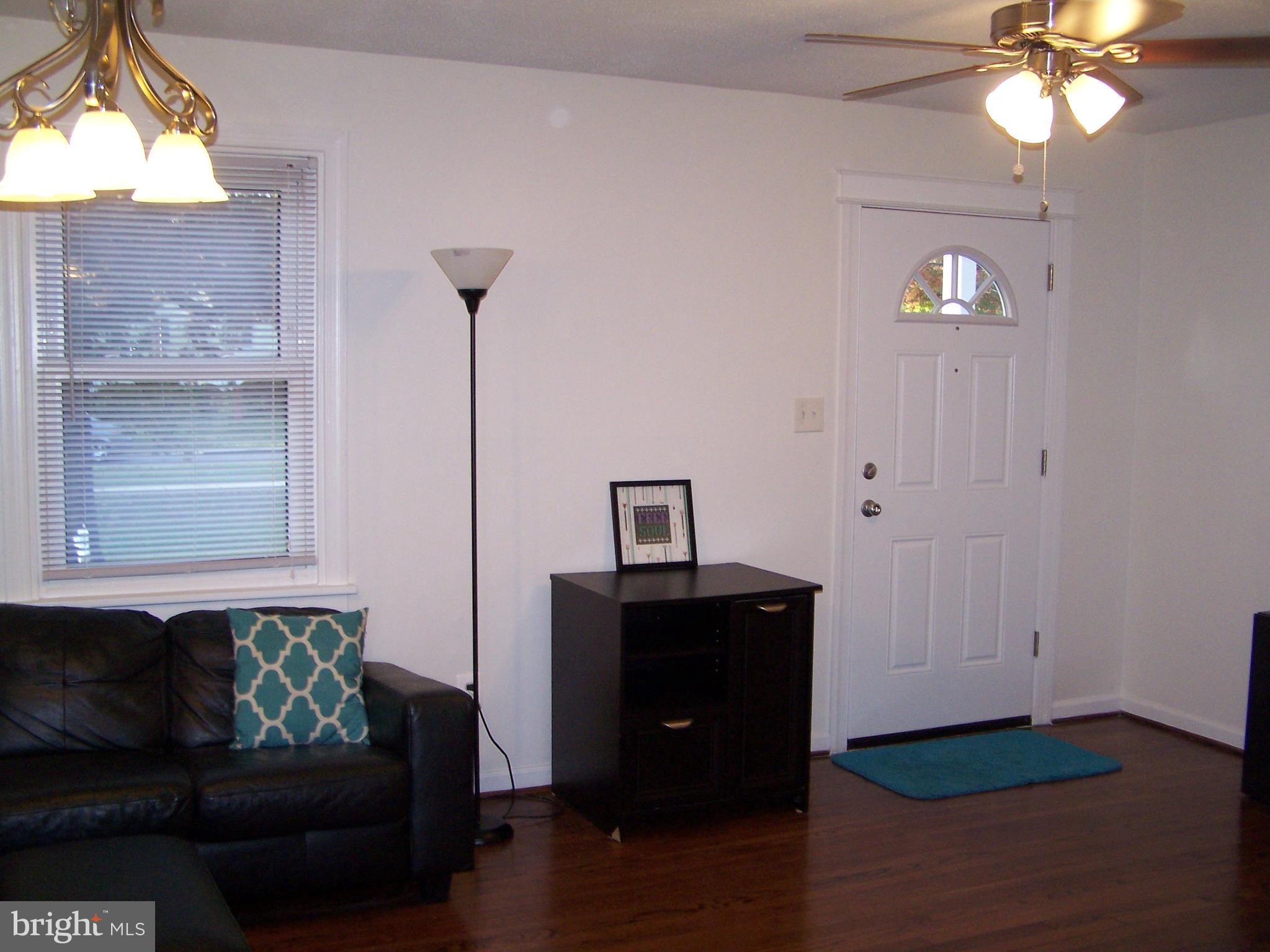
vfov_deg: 37.7
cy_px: 476
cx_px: 635
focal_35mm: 38
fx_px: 1394
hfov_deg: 49.0
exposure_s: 1/60
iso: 140
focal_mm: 6.3
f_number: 2.8
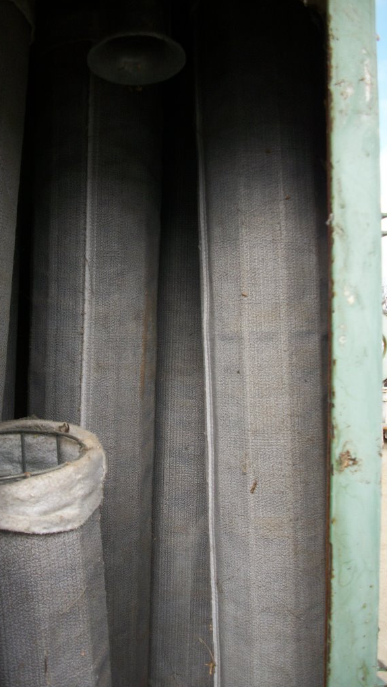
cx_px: 164
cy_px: 343
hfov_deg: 33.7
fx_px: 638
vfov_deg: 56.6
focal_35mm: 35
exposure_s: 1/500
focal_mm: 5.7
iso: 96
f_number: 2.9
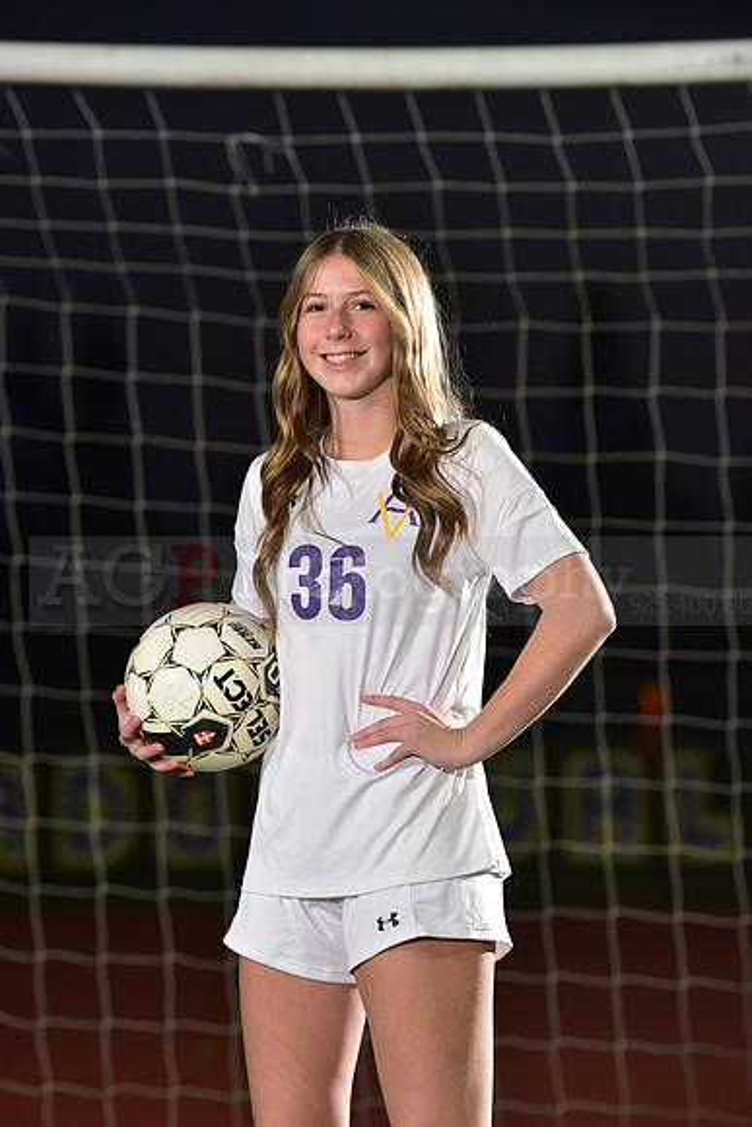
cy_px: 564
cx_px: 376
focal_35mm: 200
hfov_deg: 6.9
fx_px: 6262
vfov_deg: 10.3
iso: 1250
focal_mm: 200
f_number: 5
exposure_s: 1/200
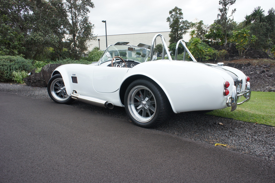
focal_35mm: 24
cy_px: 92
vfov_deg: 53.1
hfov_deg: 73.8
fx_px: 183
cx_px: 138
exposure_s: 1/250
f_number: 6.3
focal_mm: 16
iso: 200
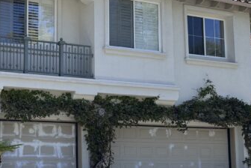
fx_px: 397
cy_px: 105
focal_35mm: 57
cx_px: -1
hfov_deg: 32.2
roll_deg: -1.4
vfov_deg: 23.7
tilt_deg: +6.7
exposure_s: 1/2469
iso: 80
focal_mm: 6.86
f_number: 1.78
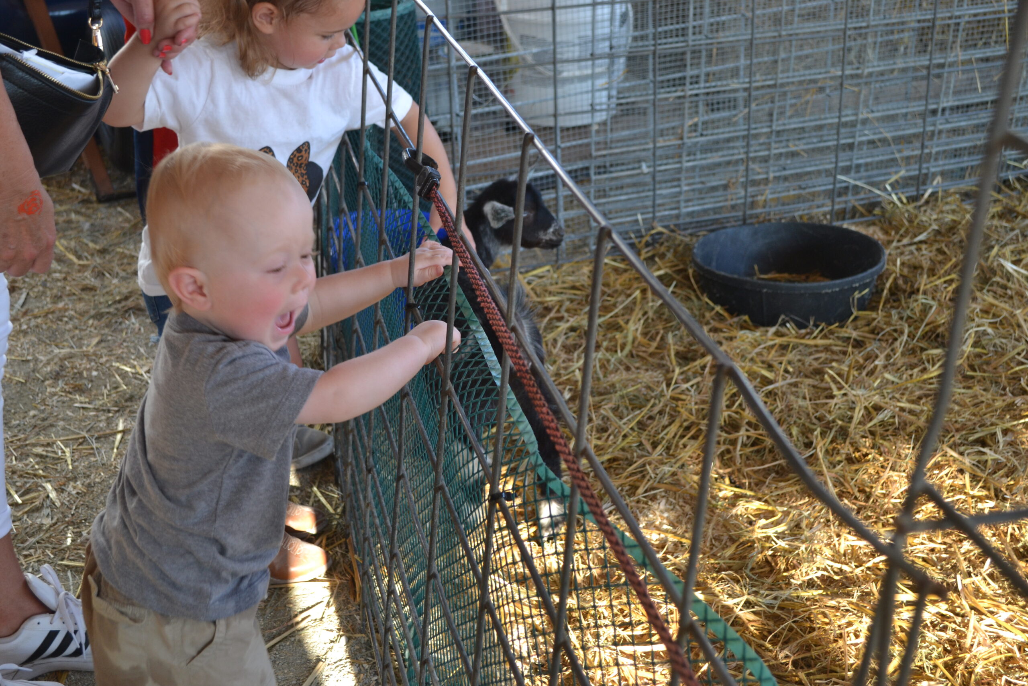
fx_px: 1499
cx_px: 514
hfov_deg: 37.8
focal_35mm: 52
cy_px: 343
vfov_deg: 25.8
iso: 400
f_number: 5
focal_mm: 35
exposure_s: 1/100
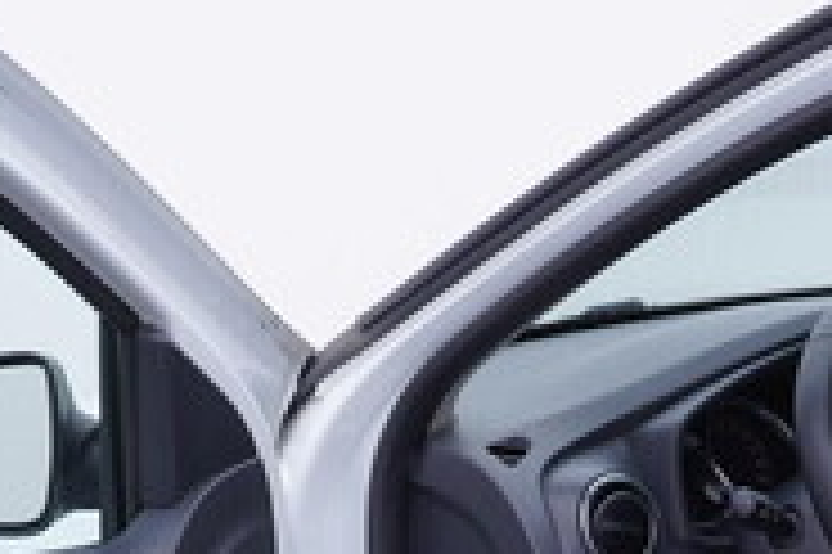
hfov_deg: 19.1
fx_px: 2471
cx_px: 342
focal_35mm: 107
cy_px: 732
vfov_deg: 12.4
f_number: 3.5
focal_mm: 24
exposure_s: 1/60
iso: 125
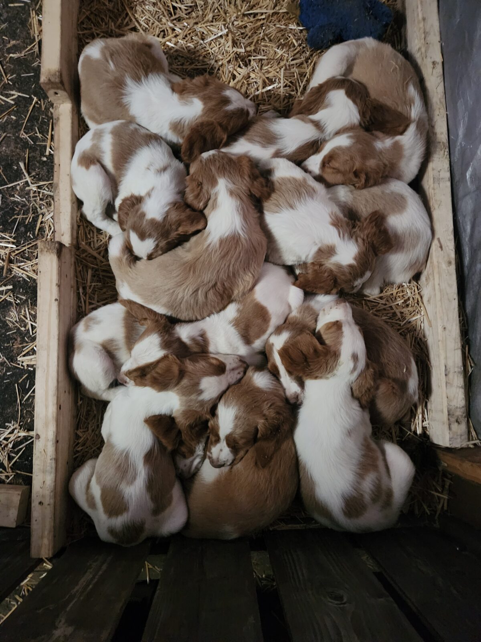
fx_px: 426
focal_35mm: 23
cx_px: 240
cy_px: 321
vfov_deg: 73.9
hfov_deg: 58.9
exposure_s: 1/15
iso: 1250
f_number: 1.8
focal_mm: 5.4
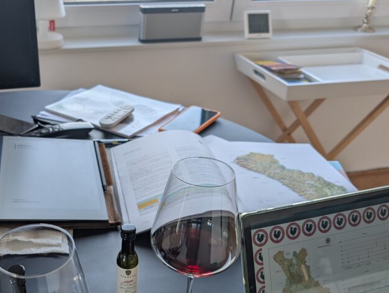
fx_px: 439
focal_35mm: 39
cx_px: 111
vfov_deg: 36.6
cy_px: 188
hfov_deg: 46.5
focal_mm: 6.9
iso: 18
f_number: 1.68
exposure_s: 1/60.2
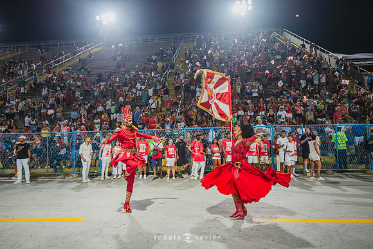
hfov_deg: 69.4
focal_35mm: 26
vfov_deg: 49.6
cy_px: 124
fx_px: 269
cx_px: 186
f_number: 4
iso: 1600
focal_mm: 26
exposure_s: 1/320
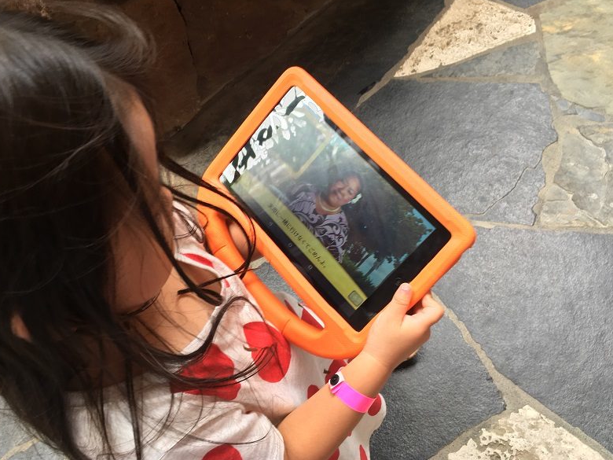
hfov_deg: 60.0
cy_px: 233
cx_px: 306
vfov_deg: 46.8
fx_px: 531
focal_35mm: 30
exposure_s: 1/60
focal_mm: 4.15
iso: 25
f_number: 2.2
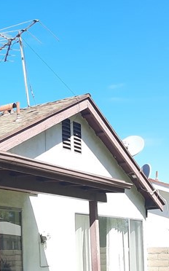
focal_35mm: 73
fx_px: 539
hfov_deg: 16.0
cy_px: 229
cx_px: -98
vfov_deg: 27.5
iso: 64
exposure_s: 1/392
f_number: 2
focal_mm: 4.6
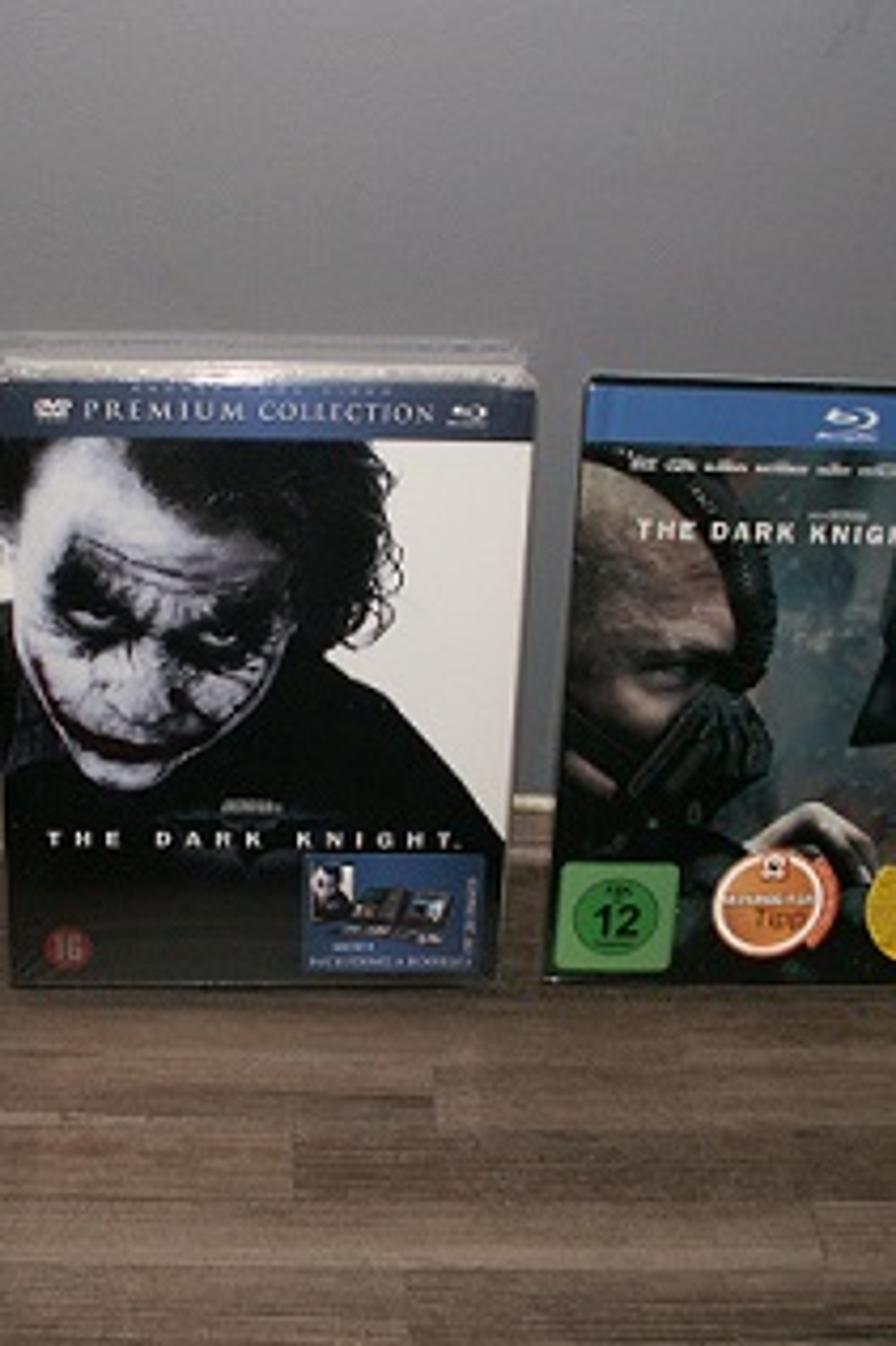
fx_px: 1831
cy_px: 675
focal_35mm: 49
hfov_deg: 27.2
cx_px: 259
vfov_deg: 40.4
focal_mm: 5.86
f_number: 3.5
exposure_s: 1/5
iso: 100
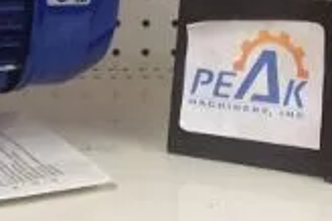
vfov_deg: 9.4
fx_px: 1308
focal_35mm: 142
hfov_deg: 14.5
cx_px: 130
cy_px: -116
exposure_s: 1/20
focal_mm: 4.28
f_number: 2.4
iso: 64
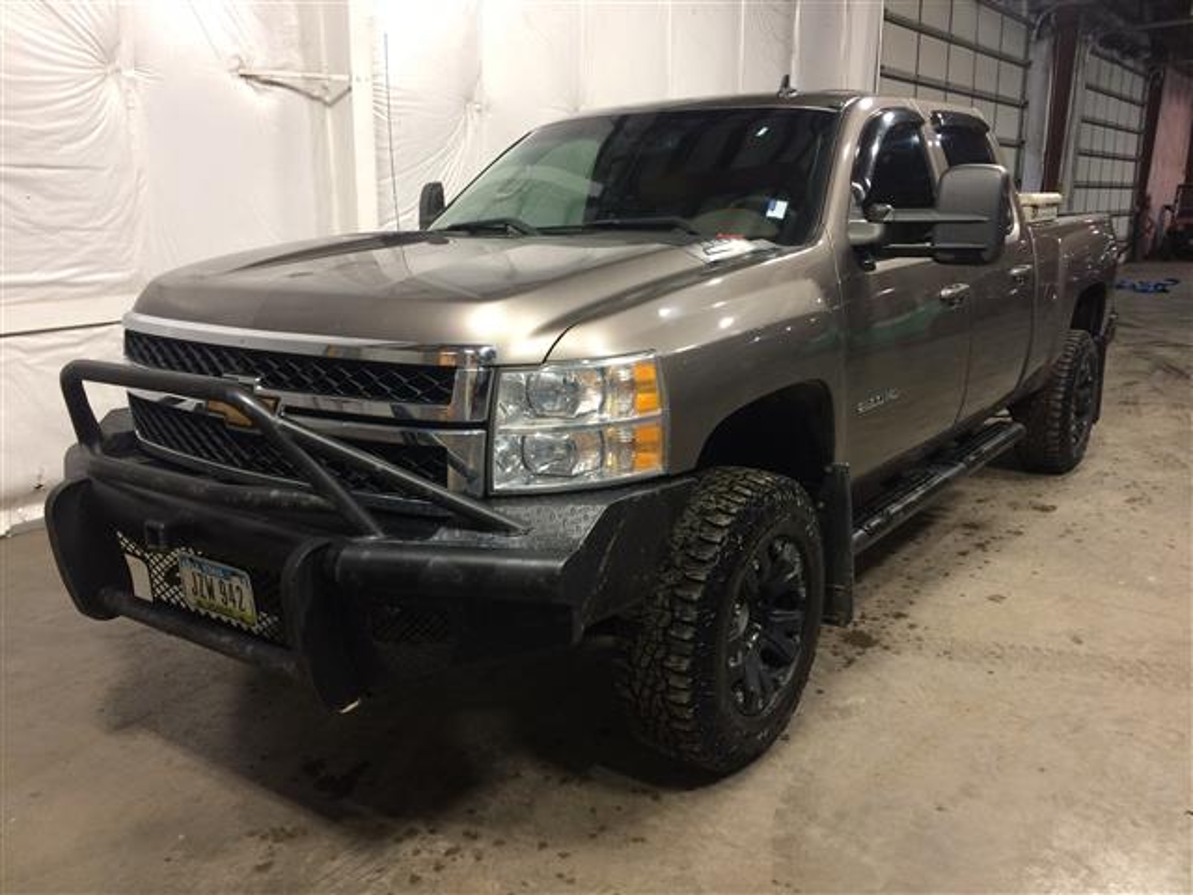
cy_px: 448
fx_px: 999
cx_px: 596
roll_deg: +1.3
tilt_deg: -15.1
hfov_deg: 61.7
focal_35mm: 29
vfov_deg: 48.2
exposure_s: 1/30
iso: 100
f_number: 2.2
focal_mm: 4.15
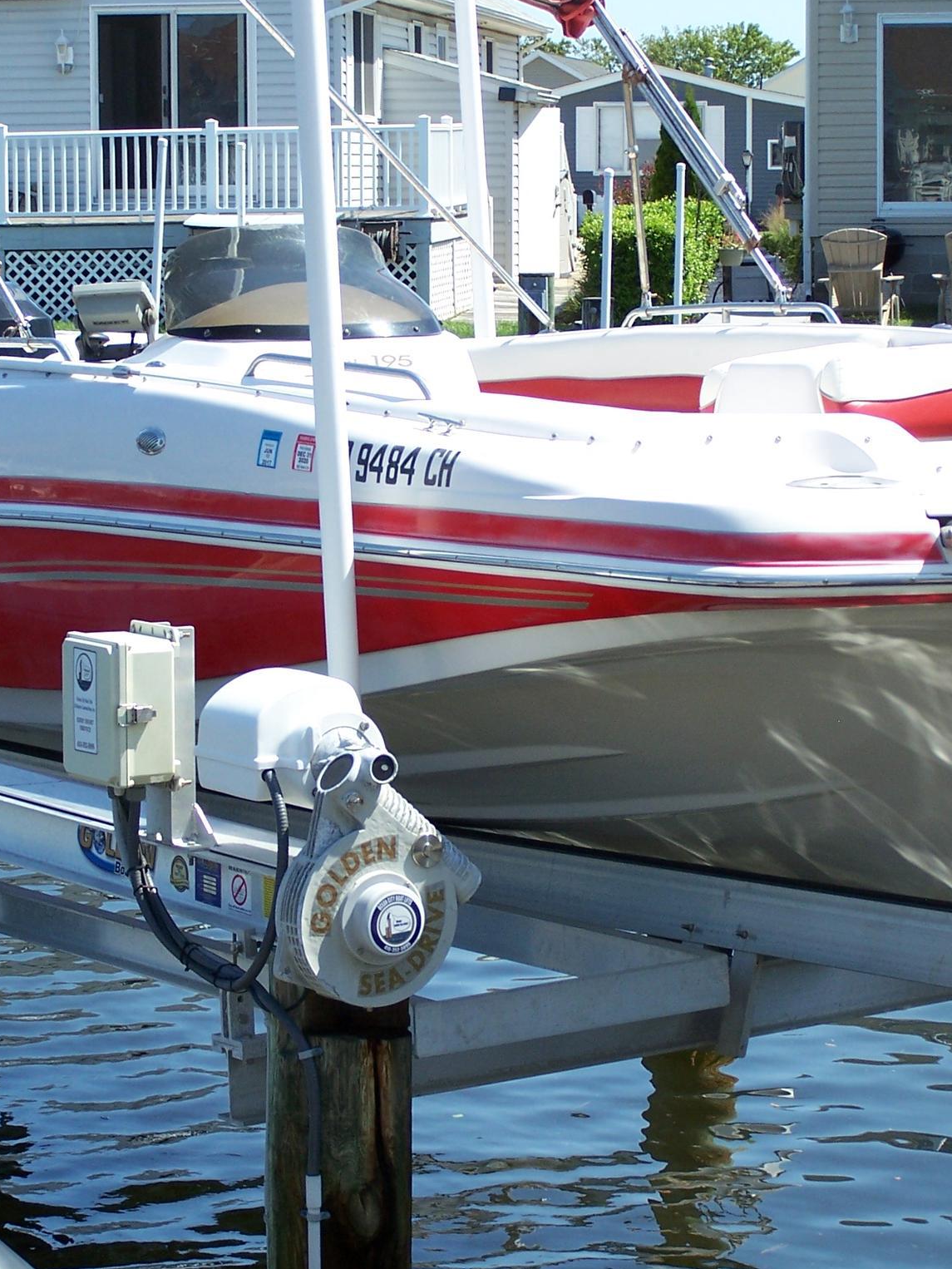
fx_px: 4032
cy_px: 635
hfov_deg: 13.5
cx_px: 513
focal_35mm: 110
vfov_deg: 17.9
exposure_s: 1/750
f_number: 3.2
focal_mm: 13.7
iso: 80
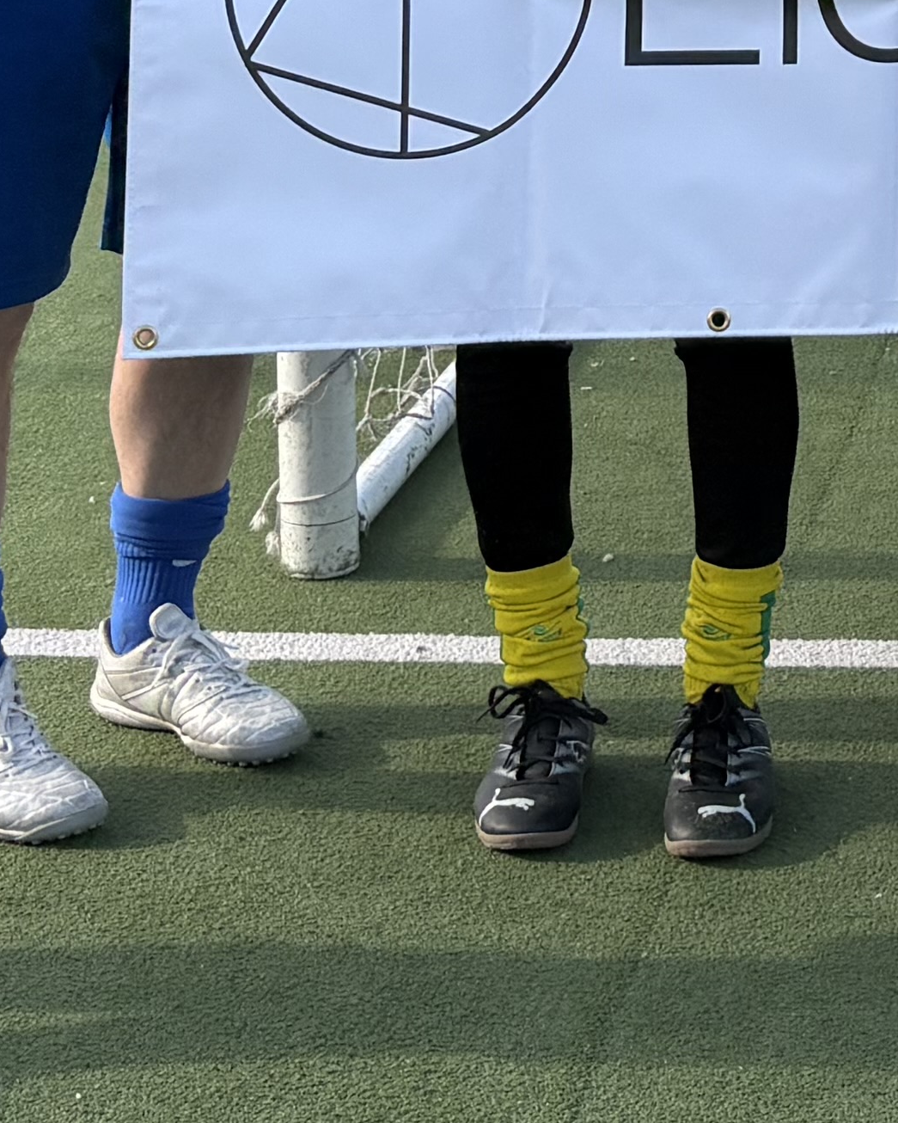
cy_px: -527
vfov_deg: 16.0
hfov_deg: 13.4
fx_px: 3687
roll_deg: -0.5
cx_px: 1126
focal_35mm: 111
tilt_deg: -0.7
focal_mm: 5.96
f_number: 1.6
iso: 50
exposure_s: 1/1451
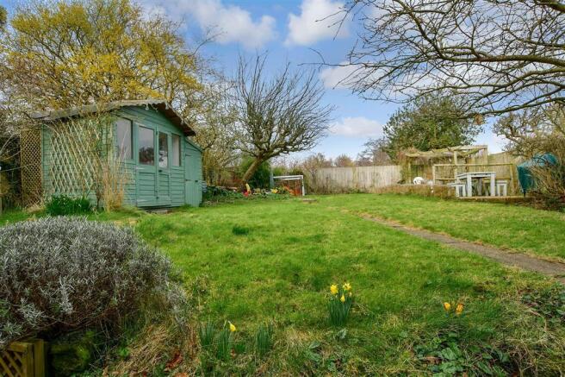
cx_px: 282
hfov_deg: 90.0
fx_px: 282
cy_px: 188
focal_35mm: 18
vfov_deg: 67.4
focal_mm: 12
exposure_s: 1/125
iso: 160
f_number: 8
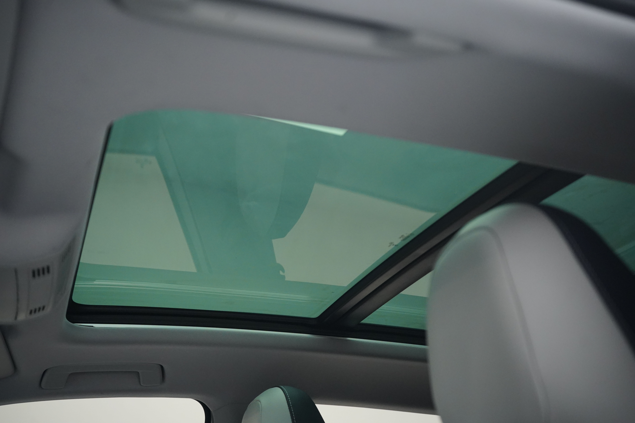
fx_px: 653
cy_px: 212
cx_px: 318
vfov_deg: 35.9
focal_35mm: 37
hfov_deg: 51.9
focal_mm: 37
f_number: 4
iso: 3200
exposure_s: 1/200
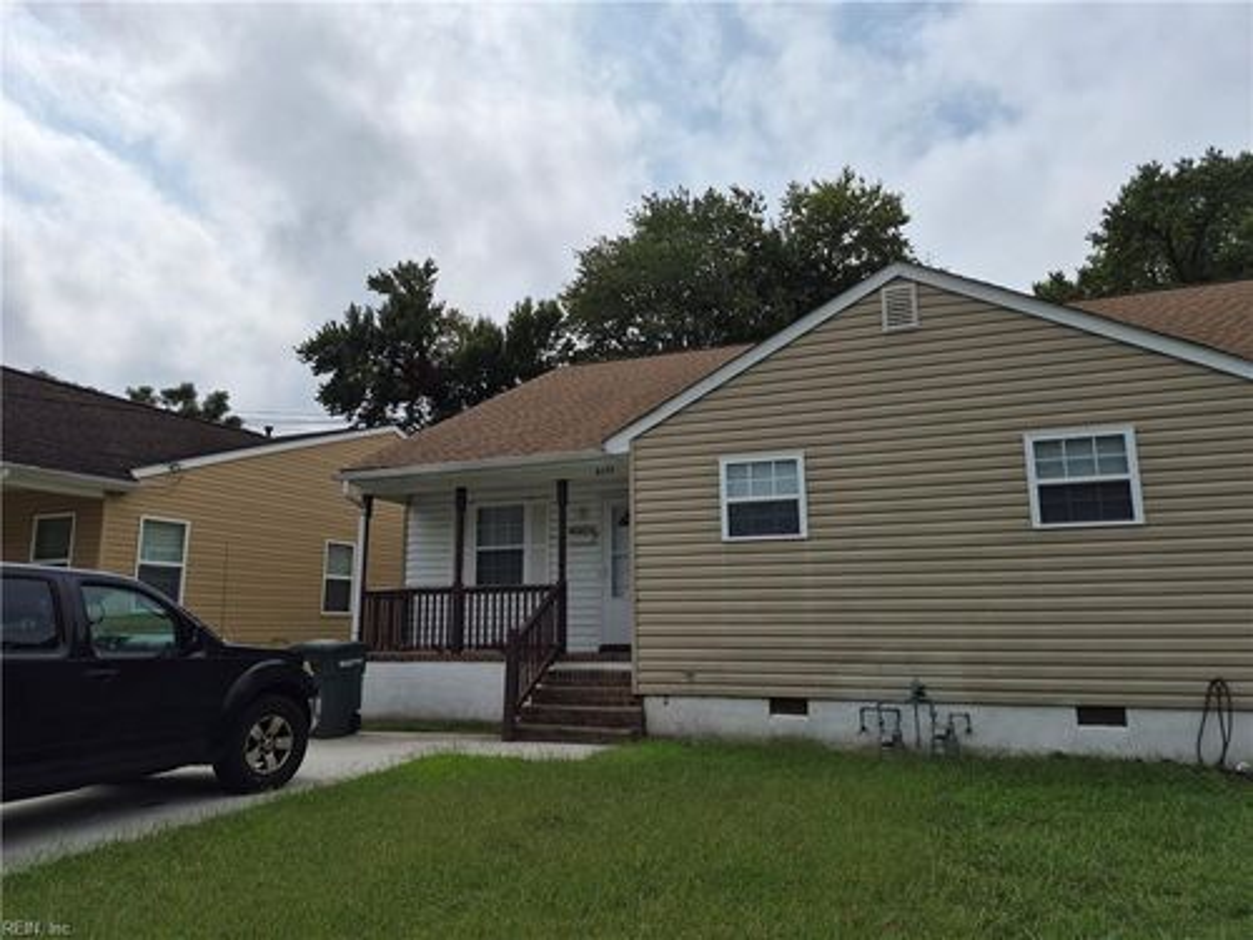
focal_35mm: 23
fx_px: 833
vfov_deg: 58.9
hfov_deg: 73.9
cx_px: 626
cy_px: 470
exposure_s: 1/7696
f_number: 1.8
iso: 40
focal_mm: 5.4
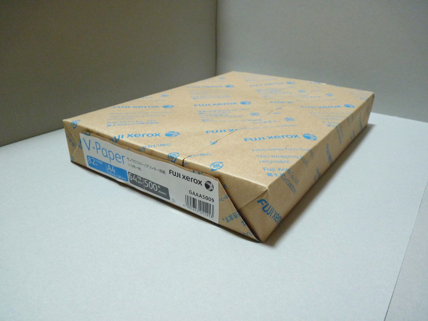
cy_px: 160
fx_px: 334
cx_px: 214
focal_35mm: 27
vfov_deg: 51.4
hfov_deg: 65.3
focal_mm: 4.8
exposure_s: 1/30
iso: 320
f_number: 2.8
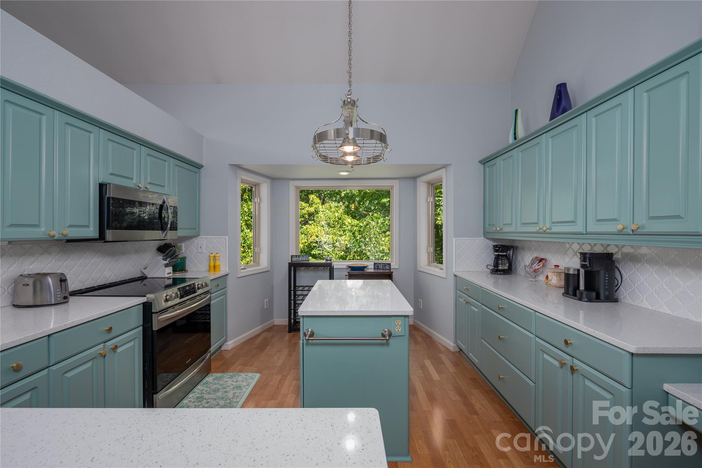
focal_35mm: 15
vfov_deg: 77.3
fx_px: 293
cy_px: 234
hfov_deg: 100.4
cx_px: 351
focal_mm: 15
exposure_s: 1/200
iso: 320
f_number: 7.1
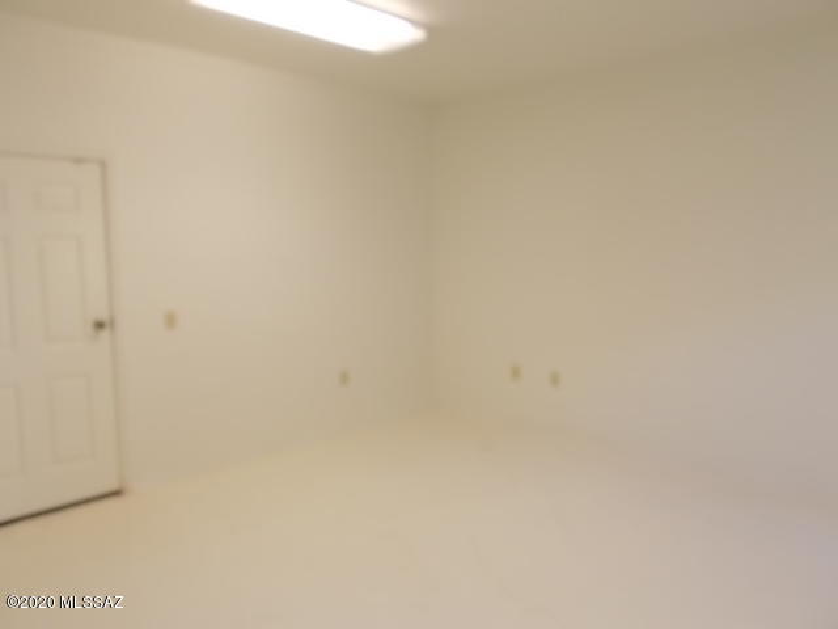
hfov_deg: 67.3
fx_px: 629
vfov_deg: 53.1
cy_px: 314
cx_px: 419
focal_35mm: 26
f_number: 3.2
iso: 100
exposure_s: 1/25
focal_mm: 4.6
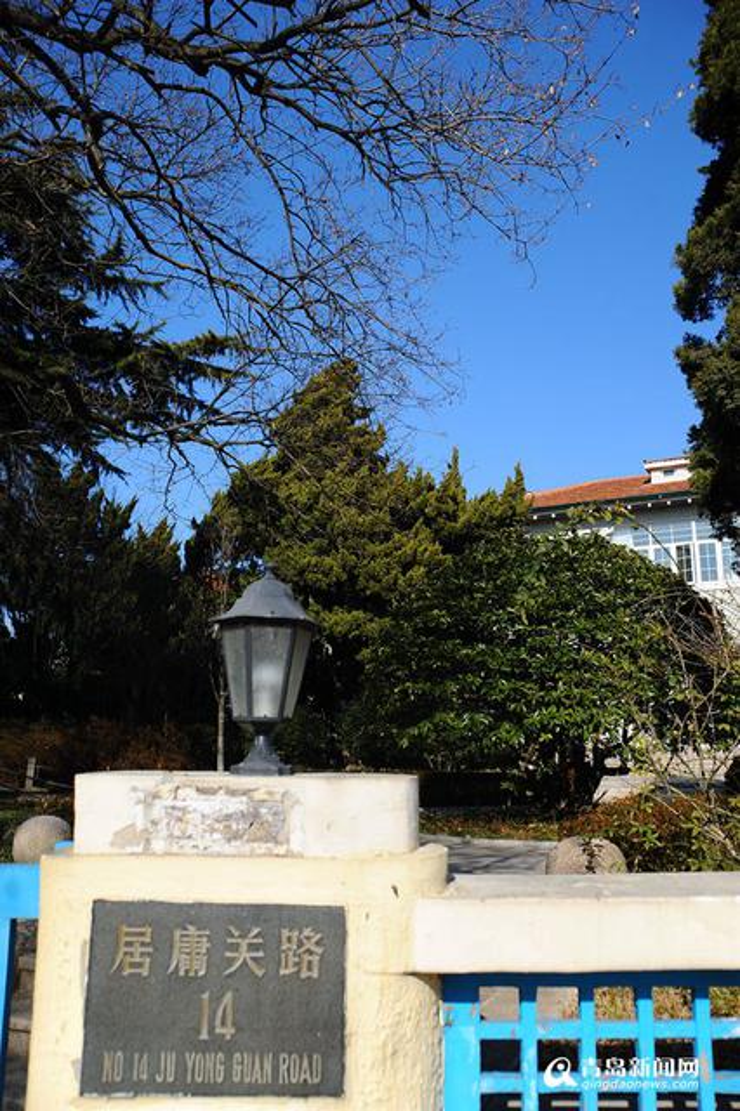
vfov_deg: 65.5
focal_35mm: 28
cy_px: 556
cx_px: 370
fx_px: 864
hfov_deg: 46.4
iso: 250
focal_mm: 28
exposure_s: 1/1250
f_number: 5.6
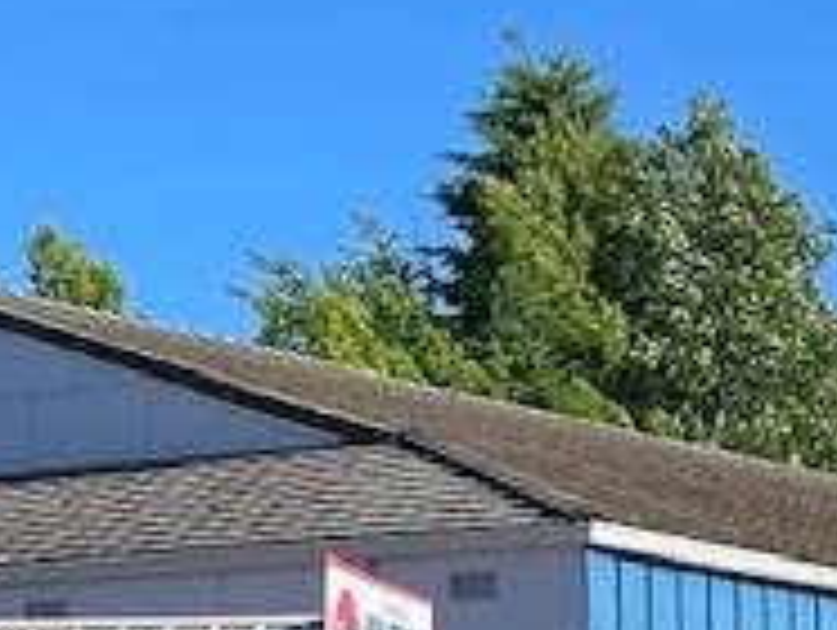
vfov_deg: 8.4
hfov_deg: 11.4
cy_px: 1089
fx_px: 4164
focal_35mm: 172
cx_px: 806
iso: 32
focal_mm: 5.1
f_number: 1.6
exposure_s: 1/2123
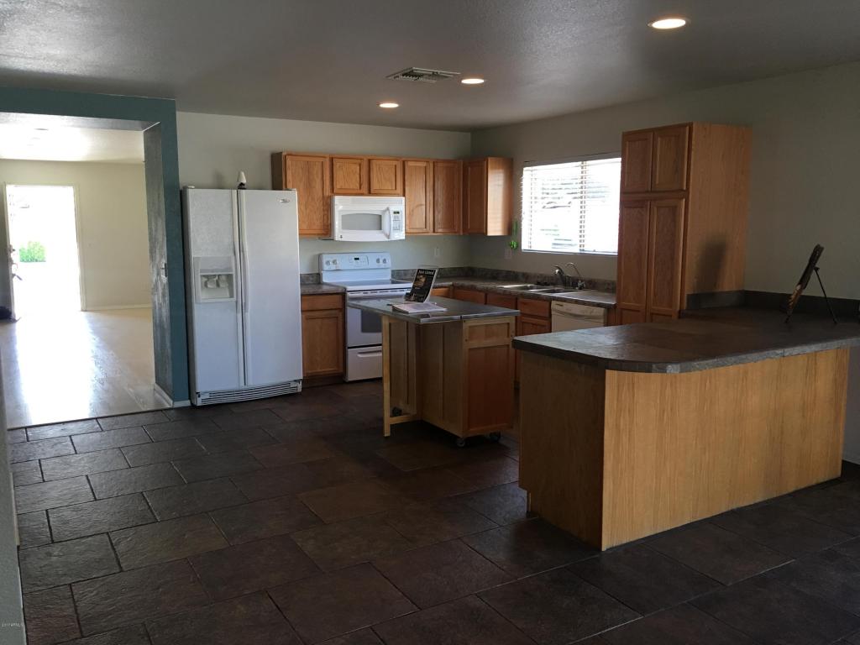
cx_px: 430
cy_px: 322
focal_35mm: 29
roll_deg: +0.5
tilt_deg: -7.7
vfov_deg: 48.2
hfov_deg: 61.7
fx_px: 720
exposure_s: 1/30
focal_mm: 4.15
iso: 40
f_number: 2.2
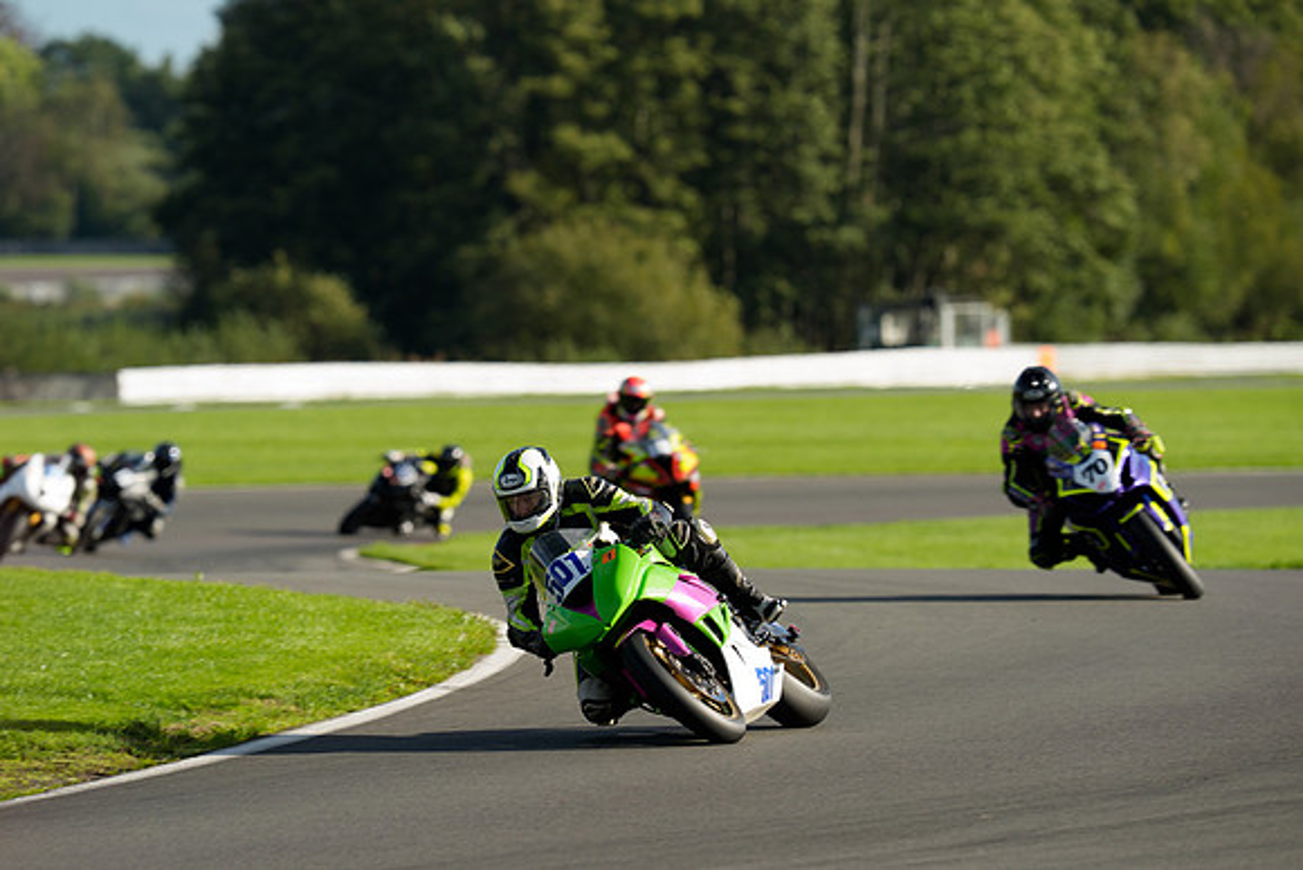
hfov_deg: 5.2
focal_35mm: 400
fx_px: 14480
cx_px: 652
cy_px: 435
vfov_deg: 3.4
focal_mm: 400
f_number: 6.3
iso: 125
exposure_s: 1/400
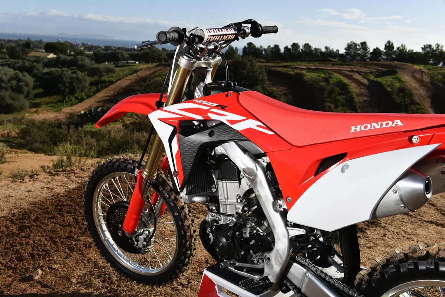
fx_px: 433
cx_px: 222
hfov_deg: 54.4
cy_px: 148
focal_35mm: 35
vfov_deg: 37.9
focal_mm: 35
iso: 64
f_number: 8
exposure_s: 1/250
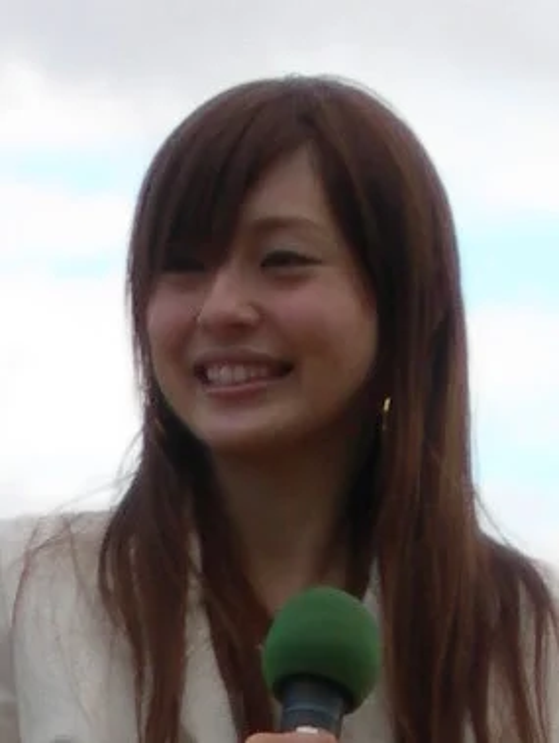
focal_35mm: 113
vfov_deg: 17.4
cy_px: 372
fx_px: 2429
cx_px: 280
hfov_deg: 13.1
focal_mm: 23.4
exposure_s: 1/200
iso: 50
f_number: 4.9
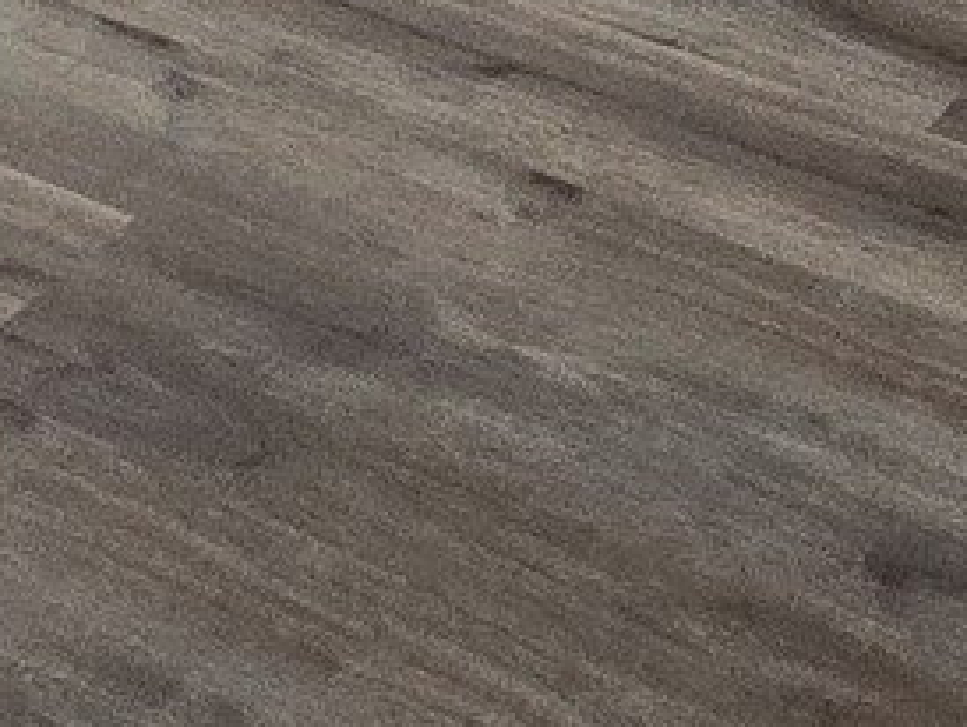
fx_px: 2712
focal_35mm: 97
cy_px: -1041
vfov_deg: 12.1
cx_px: 635
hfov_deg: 20.2
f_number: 2.2
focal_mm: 2.2
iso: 500
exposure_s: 1/60
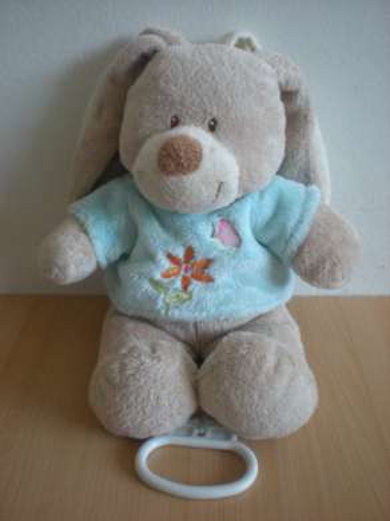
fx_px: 571
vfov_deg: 49.0
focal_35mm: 38
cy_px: 260
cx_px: 195
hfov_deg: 37.7
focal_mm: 6.3
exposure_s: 1/28.1
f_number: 3.1
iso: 200
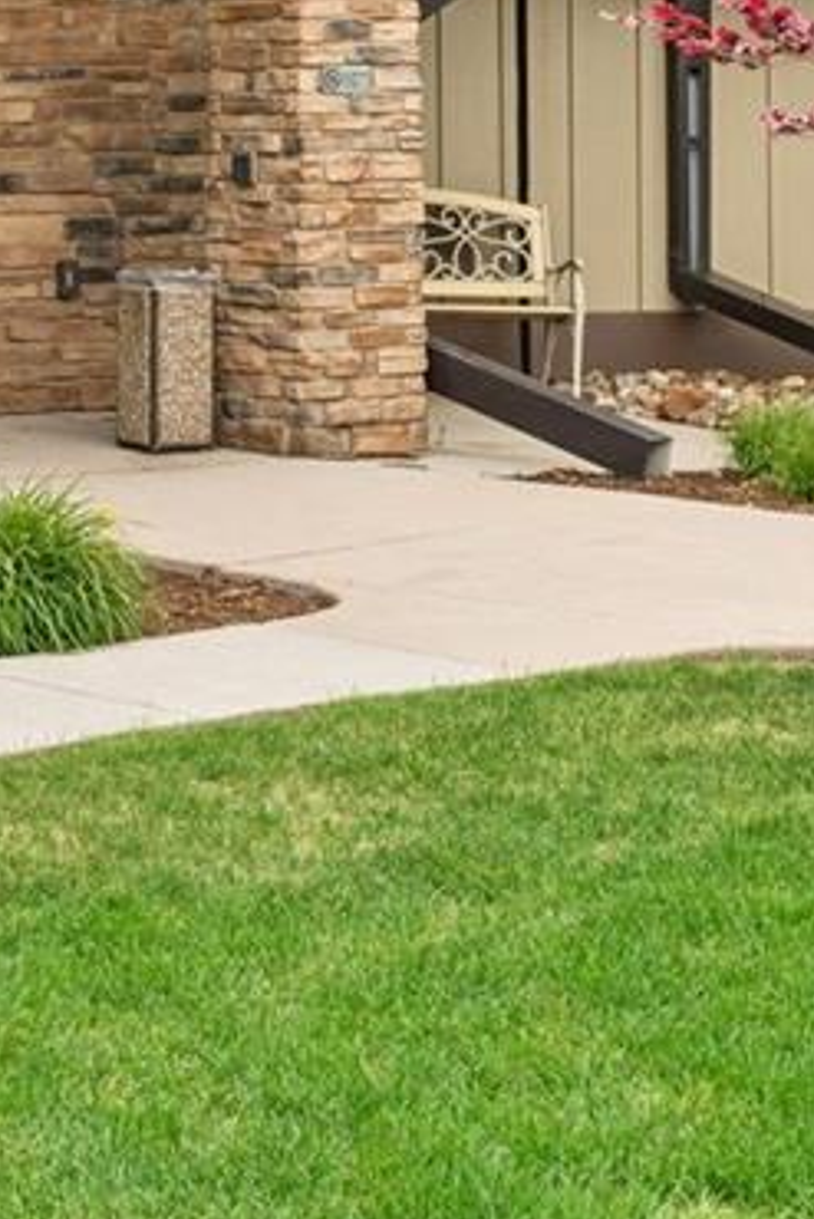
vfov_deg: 18.3
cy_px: -165
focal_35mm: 107
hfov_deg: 12.3
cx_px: -333
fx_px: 3625
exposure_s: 1/250
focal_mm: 33
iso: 400
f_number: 9
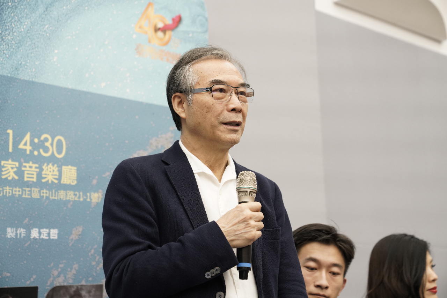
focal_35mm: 70
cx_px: 224
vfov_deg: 19.5
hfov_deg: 28.8
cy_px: 149
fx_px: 869
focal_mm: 70
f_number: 4
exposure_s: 1/125
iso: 1600
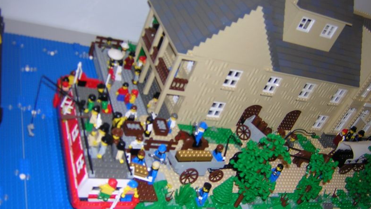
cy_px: 101
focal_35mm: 40
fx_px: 393
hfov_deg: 50.5
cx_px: 185
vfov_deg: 29.7
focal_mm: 4.7
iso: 100
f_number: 2.6
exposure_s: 1/60.1
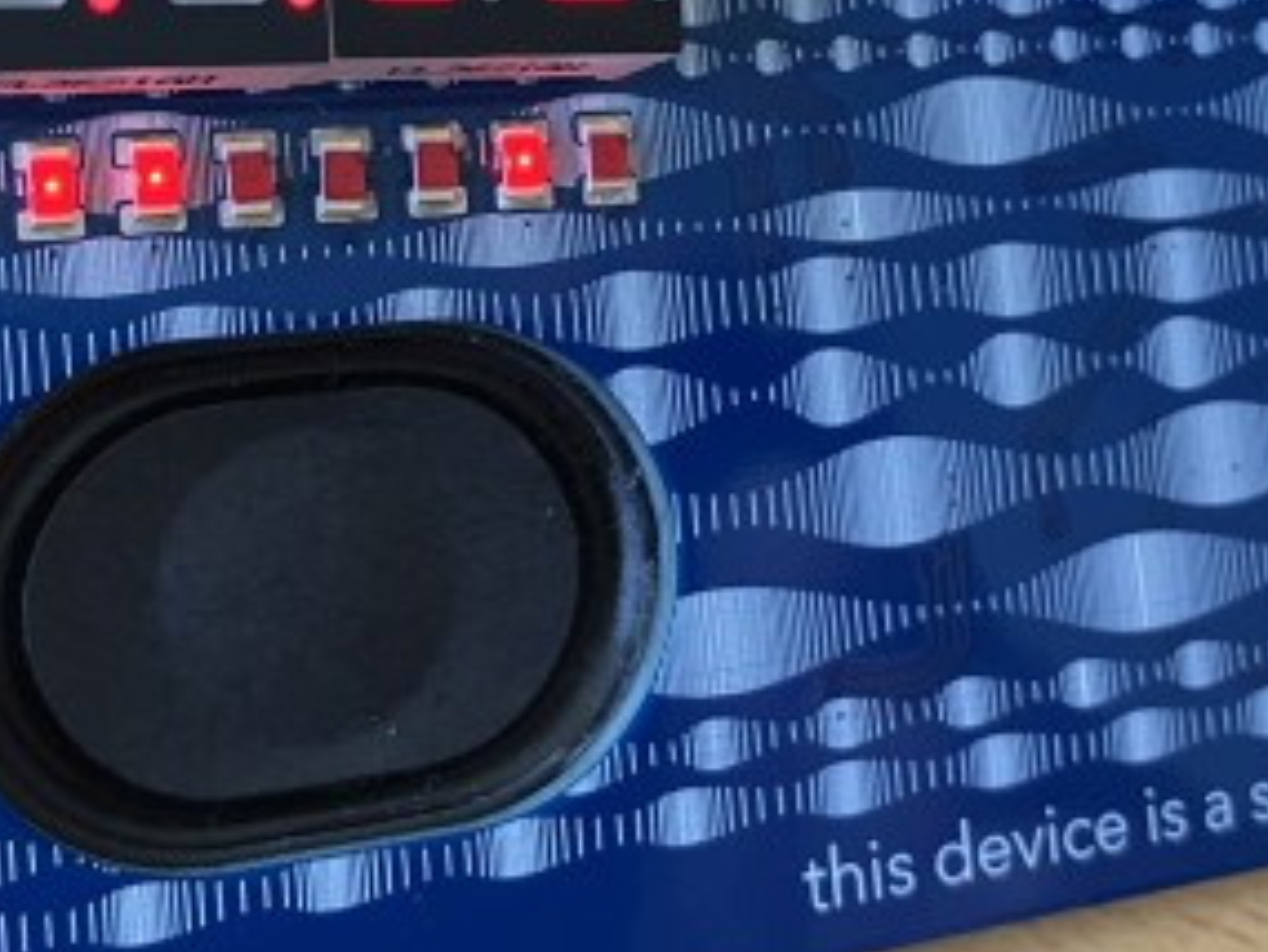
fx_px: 2162
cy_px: 214
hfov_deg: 32.7
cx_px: 667
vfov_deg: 24.5
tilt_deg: -48.5
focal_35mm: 59
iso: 200
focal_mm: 3.99
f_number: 1.8
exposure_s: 1/60
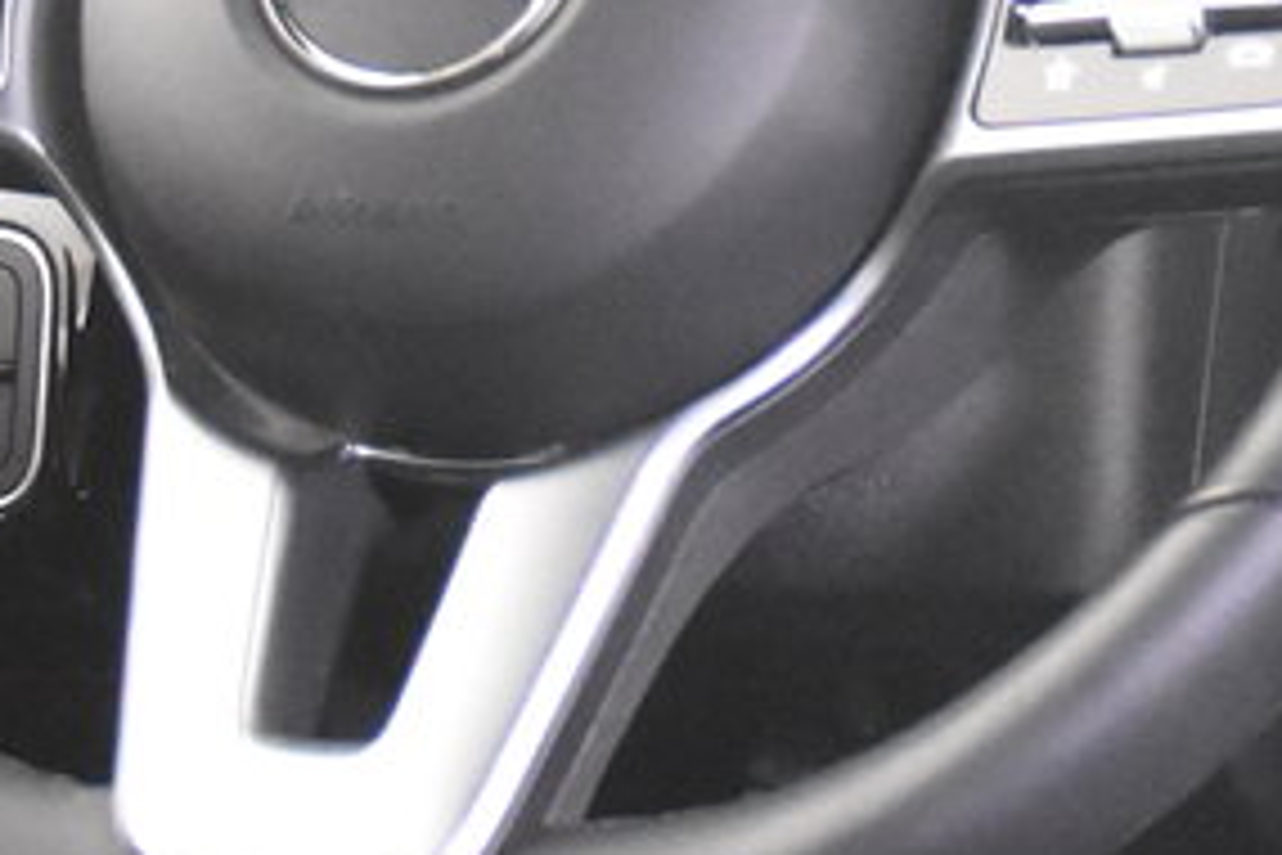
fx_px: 6231
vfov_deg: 7.8
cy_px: 461
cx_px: 1080
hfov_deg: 11.7
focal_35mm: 175
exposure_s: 1/40
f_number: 3.2
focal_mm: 26
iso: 9000
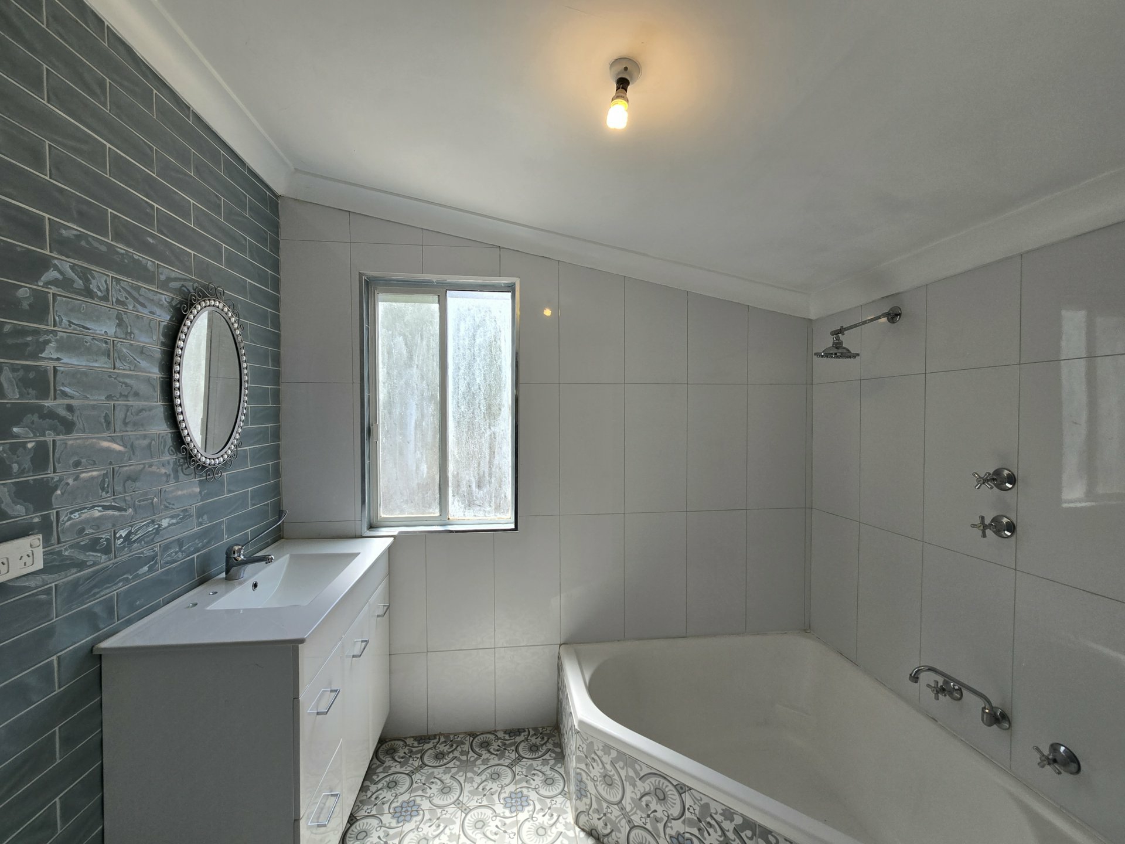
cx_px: 562
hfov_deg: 106.2
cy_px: 422
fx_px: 422
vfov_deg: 89.9
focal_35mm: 13
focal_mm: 2.2
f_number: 2.2
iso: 50
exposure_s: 1/249
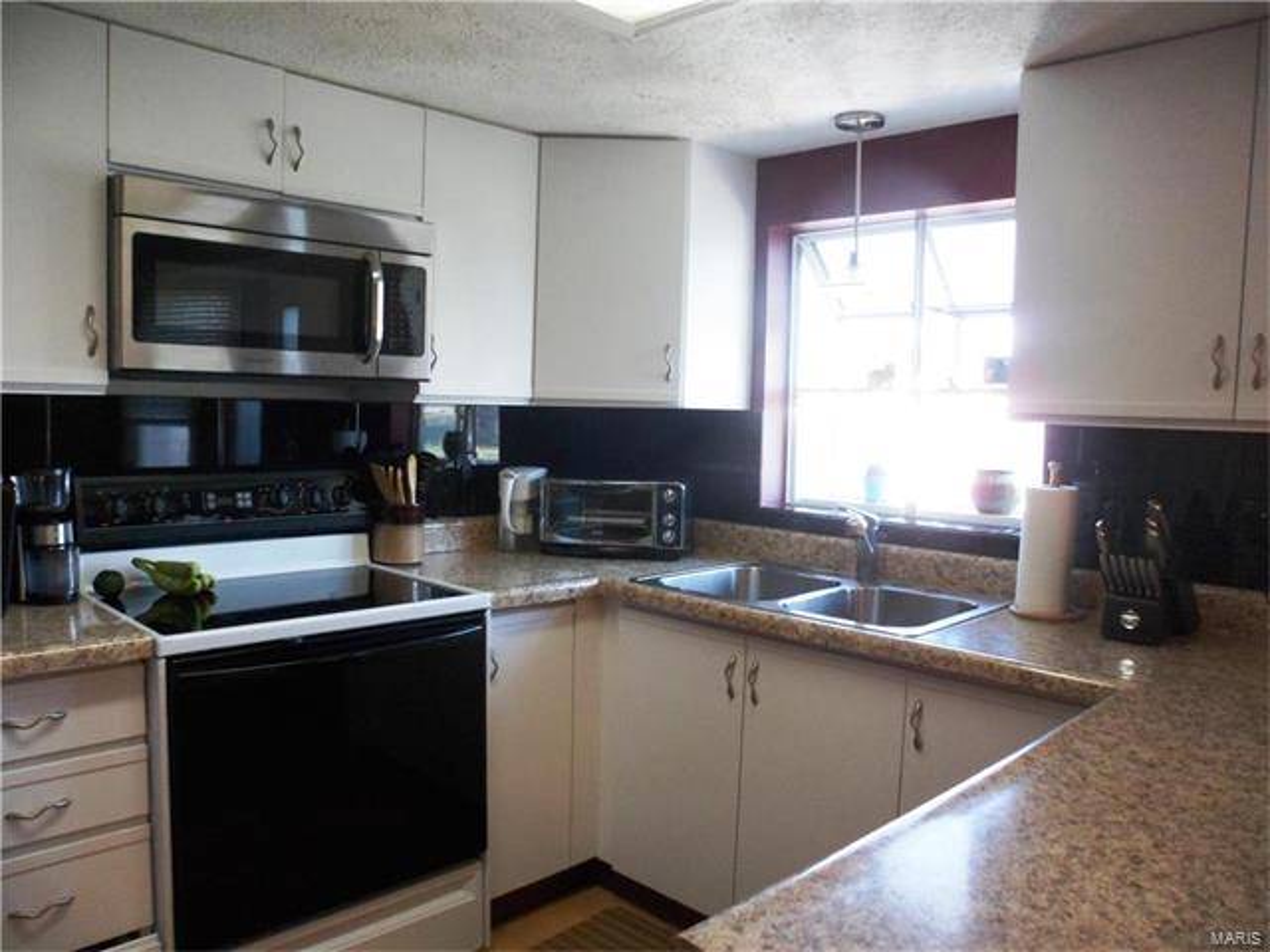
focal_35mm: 26
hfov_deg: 67.3
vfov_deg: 53.1
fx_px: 954
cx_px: 635
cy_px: 476
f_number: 3.3
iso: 320
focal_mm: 4.9
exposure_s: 1/45
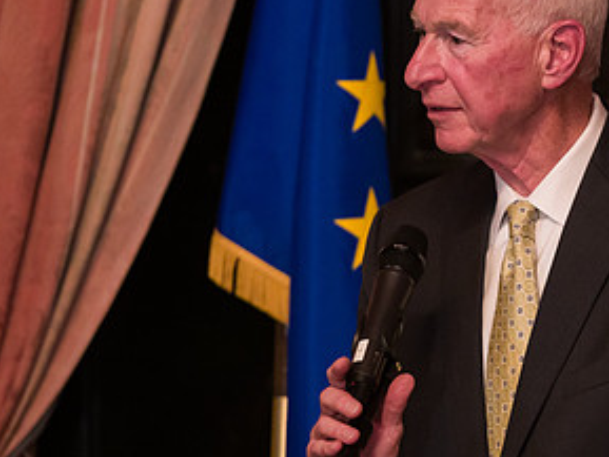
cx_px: 566
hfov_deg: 5.3
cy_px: 228
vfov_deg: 4.0
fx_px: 6583
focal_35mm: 374
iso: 3200
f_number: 3.2
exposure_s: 1/200
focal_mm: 180
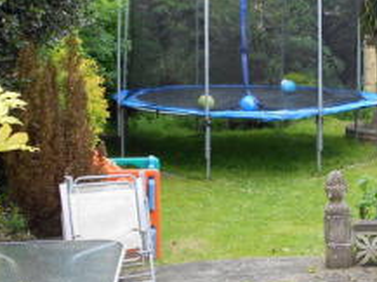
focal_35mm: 70
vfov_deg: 20.9
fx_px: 761
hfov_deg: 26.2
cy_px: 128
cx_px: 385
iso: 80
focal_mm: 4.6
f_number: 3.2
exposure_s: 1/50
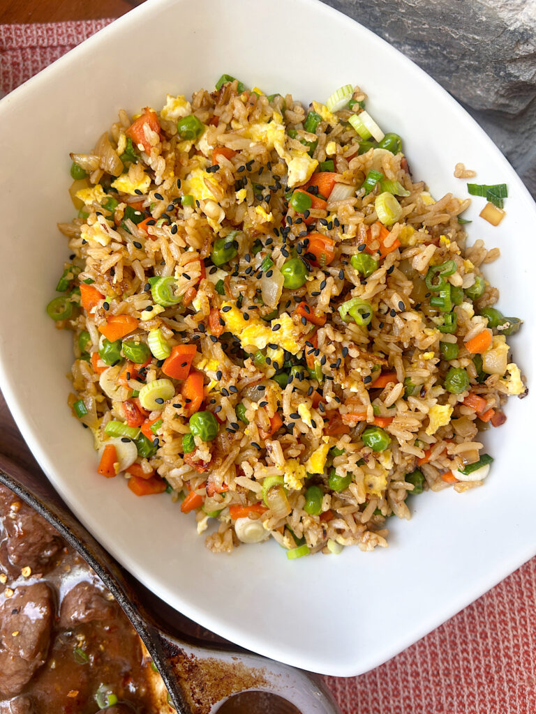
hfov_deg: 53.1
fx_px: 537
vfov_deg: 67.3
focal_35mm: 26
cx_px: 268
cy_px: 357
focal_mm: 5.7
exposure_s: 1/120
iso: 80
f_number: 1.5
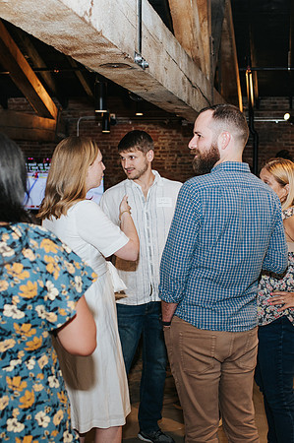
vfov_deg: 37.8
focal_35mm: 53
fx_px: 645
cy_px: 222
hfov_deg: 25.6
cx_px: 189
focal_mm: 35
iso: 800
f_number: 2.8
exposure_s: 1/200
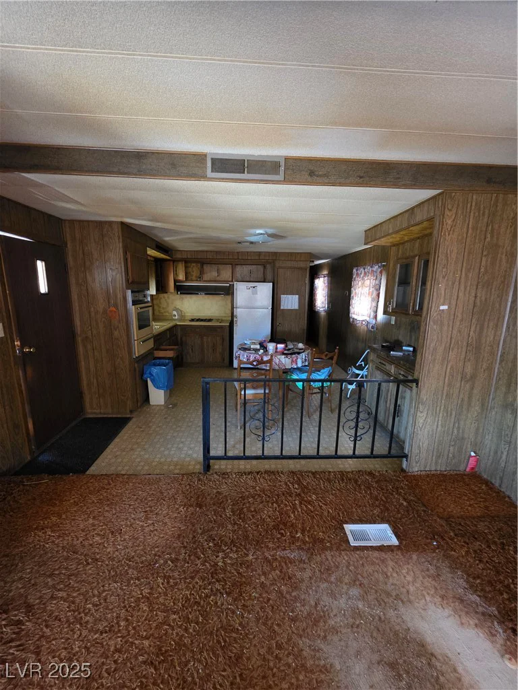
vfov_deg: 106.2
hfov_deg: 89.9
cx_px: 259
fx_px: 259
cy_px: 345
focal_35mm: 13
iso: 1250
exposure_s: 1/60
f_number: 1.9
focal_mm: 2.2
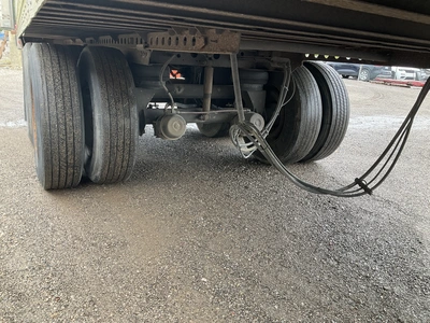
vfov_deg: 48.2
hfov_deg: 61.7
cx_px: 215
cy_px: 162
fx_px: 360
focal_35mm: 29
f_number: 1.8
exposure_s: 1/122
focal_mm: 3
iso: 40
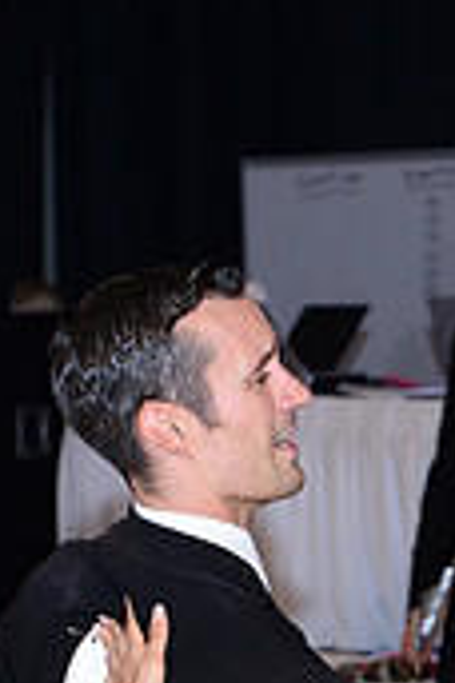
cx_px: 337
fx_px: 5270
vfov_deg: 7.3
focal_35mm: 278
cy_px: 1011
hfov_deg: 4.9
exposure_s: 1/250
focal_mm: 82
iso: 1250
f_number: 5.6
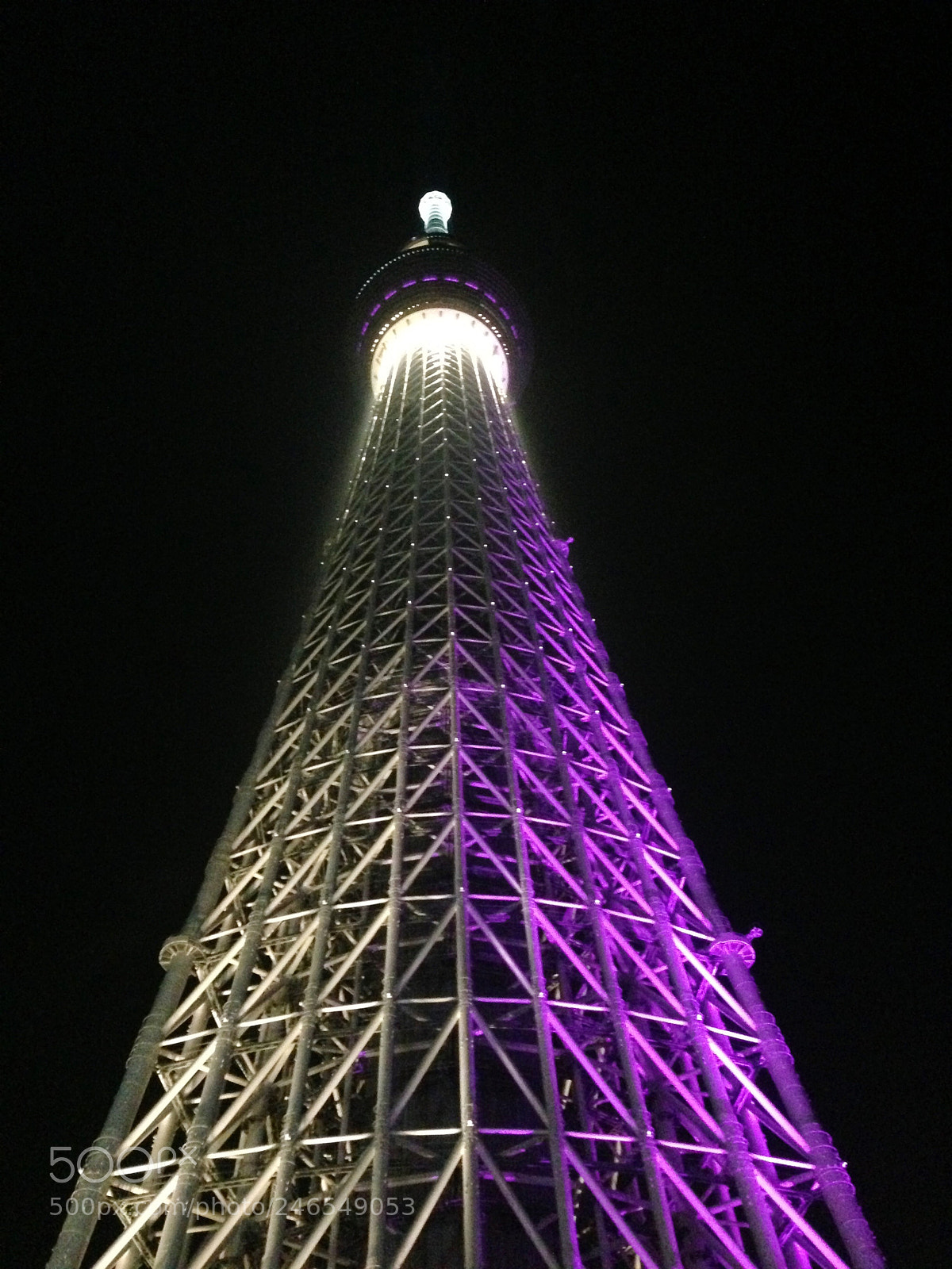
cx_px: 476
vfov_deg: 55.4
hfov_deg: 42.9
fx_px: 1210
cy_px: 634
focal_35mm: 33
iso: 800
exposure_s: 1/15
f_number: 2.4
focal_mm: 4.13
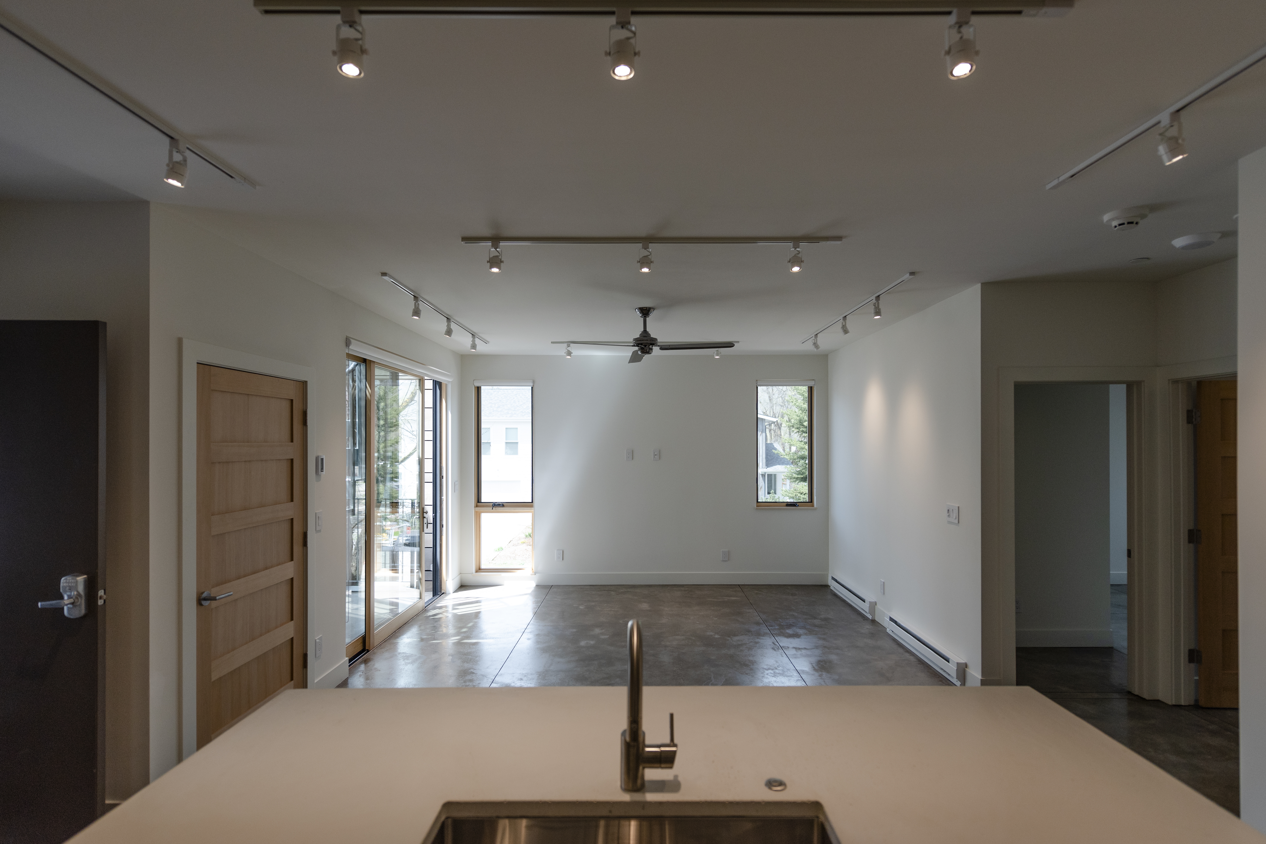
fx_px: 598
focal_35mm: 17
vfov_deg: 70.4
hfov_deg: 93.3
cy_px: 422
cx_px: 633
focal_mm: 17
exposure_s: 1/1000
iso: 500
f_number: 3.5
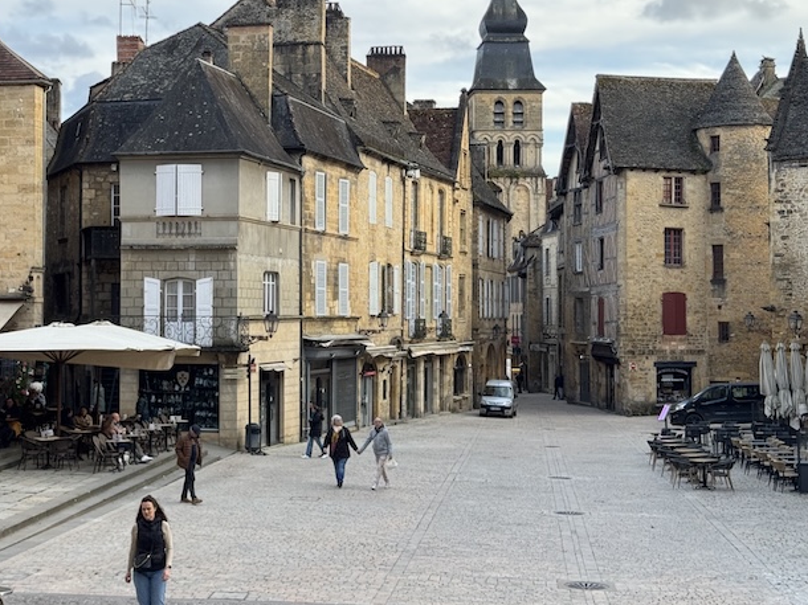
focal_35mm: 63
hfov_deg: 30.6
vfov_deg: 23.3
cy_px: 269
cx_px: 302
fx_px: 1470
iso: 50
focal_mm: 6.76
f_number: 1.78
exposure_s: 1/183
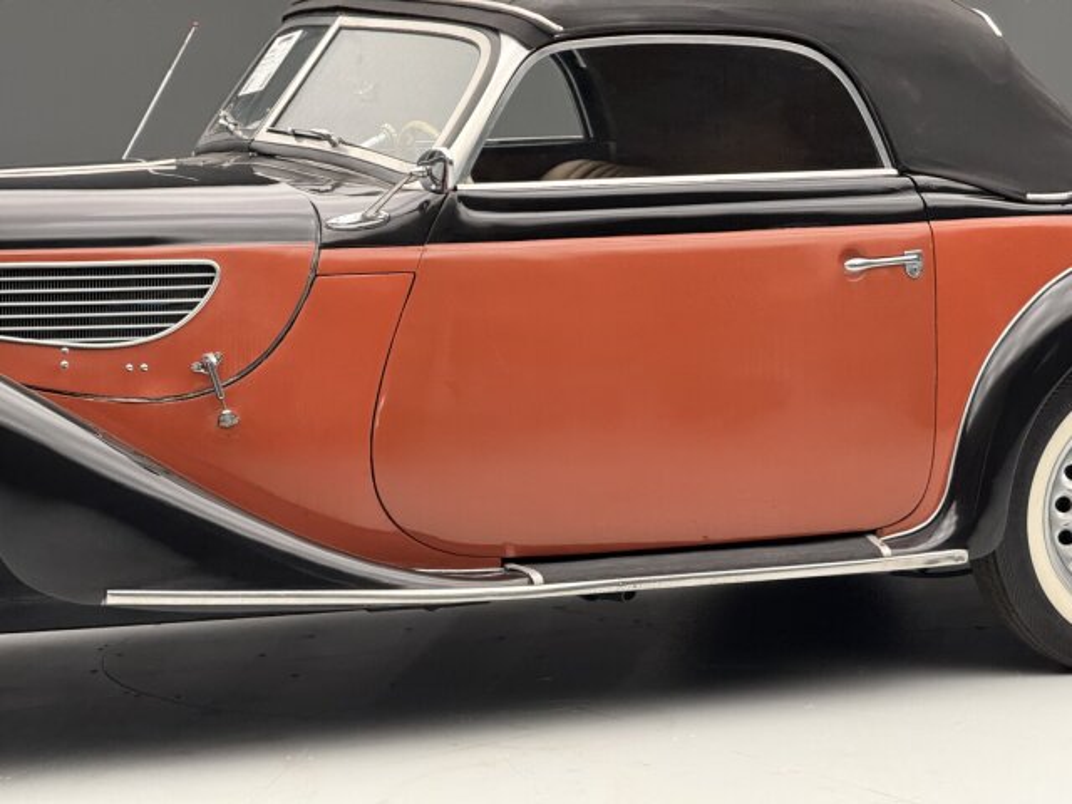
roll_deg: +0.2
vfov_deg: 12.3
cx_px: 536
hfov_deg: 16.4
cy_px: 402
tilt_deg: -7.6
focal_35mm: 120
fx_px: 3716
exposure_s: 1/49
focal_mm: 15.66
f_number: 2.8
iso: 500
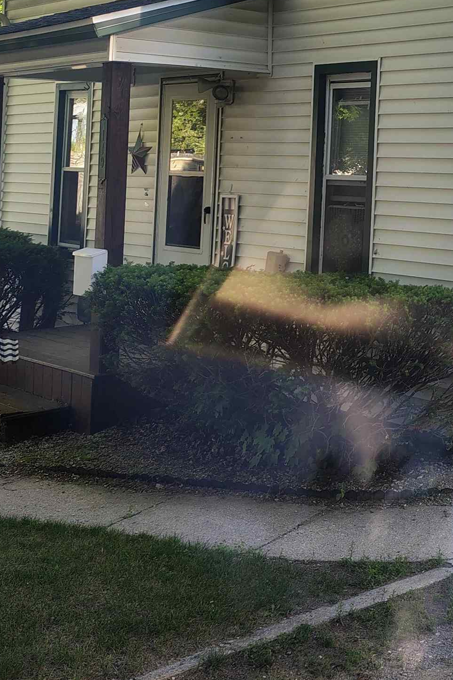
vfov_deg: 36.5
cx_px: 631
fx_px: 1000
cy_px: 158
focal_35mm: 53
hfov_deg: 22.2
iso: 100
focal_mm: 5.56
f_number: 1.8
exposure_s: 1/197
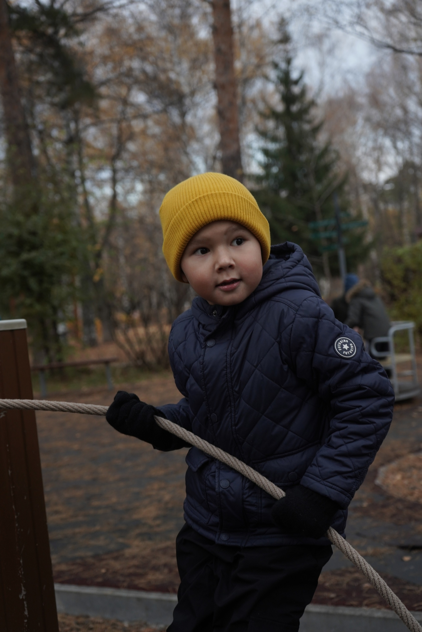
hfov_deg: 24.2
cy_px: 316
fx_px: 985
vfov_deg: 35.6
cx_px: 211
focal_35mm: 56
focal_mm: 56
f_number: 5.6
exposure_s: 1/400
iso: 800
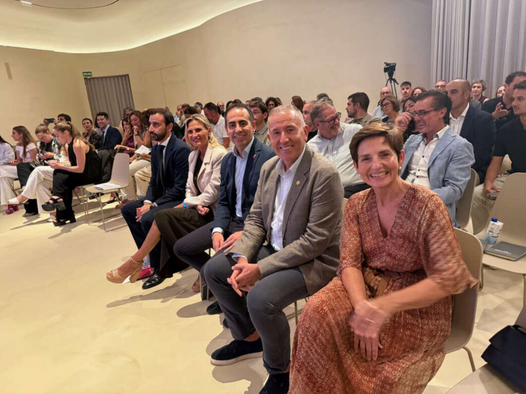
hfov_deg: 71.6
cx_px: 263
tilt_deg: -15.4
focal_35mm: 24
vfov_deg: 56.8
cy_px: 197
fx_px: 365
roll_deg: +5.5
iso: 500
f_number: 1.78
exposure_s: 1/60
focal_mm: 6.76
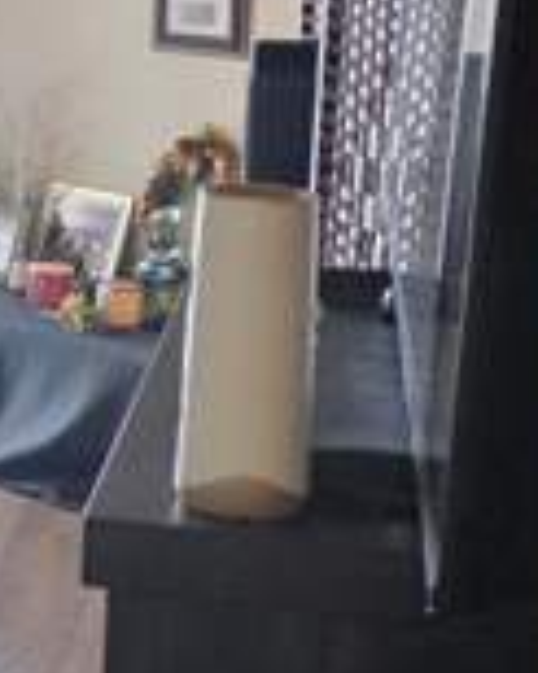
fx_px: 2331
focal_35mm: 117
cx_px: -171
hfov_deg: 12.7
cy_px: 175
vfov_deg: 16.4
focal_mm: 6.3
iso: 640
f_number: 1.7
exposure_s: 1/120
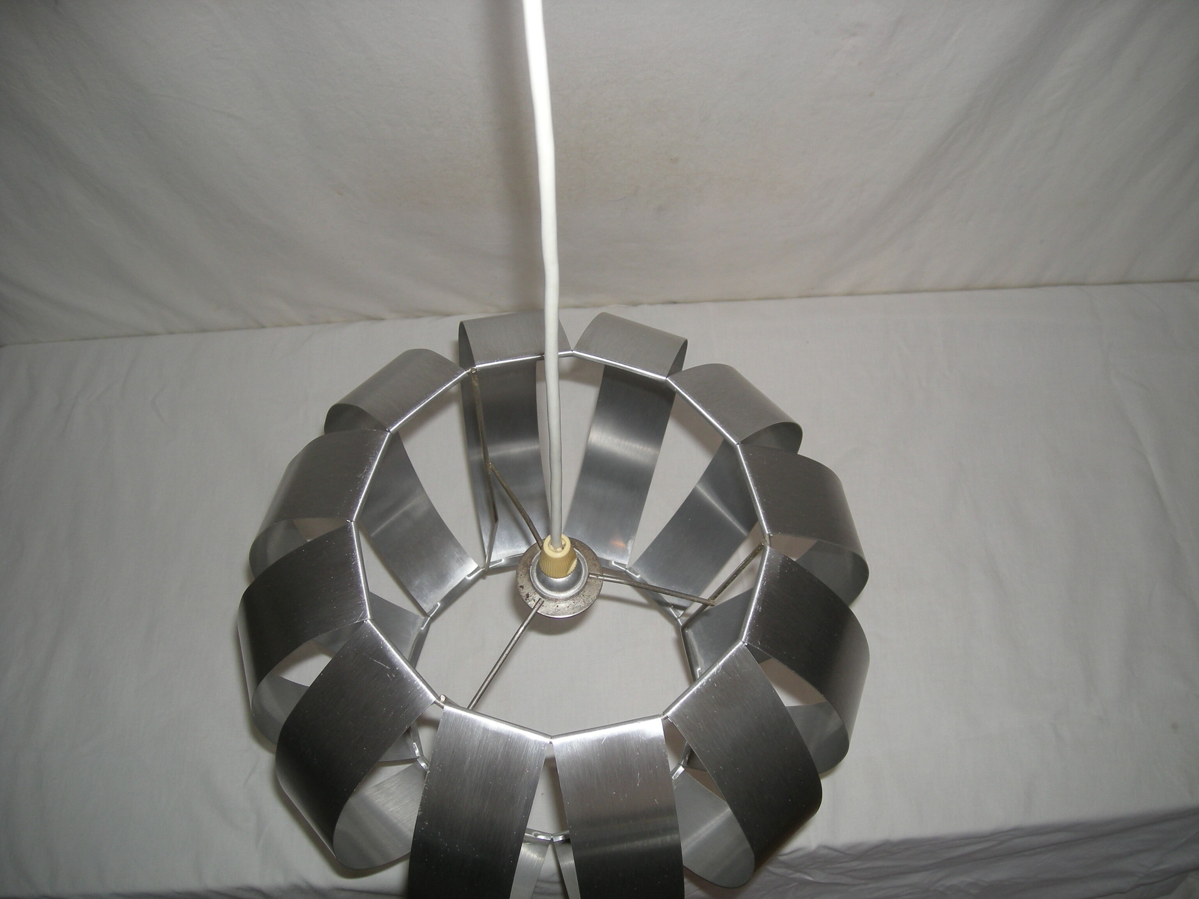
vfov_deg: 40.7
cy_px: 450
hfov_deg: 52.6
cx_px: 600
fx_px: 1212
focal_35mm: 35
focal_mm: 5.7
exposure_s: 1/43.2
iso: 50
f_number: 2.8
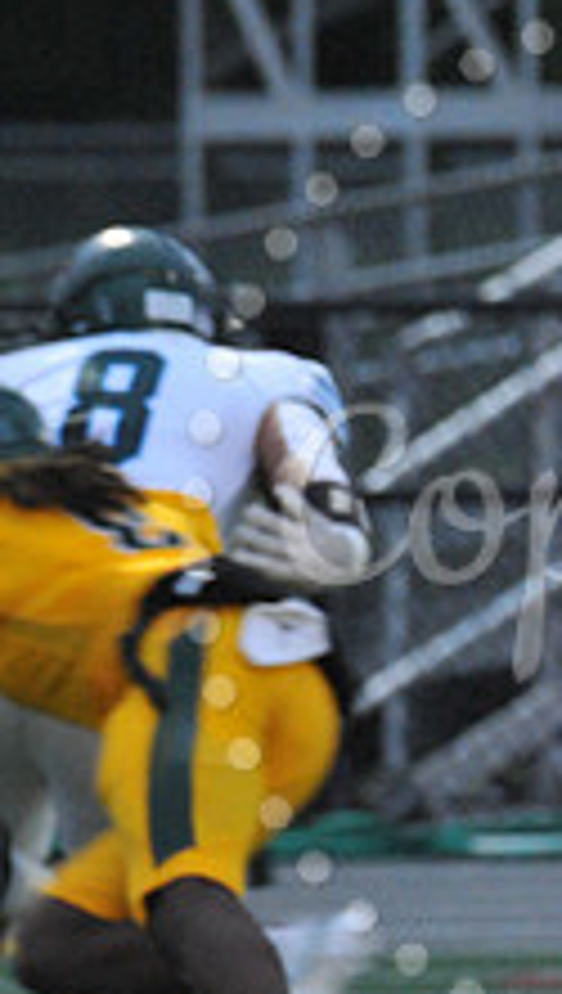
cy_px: 526
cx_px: 724
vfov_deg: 1.7
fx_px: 33294
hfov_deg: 1.0
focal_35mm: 1262
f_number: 11
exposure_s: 1/200
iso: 6400
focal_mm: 460
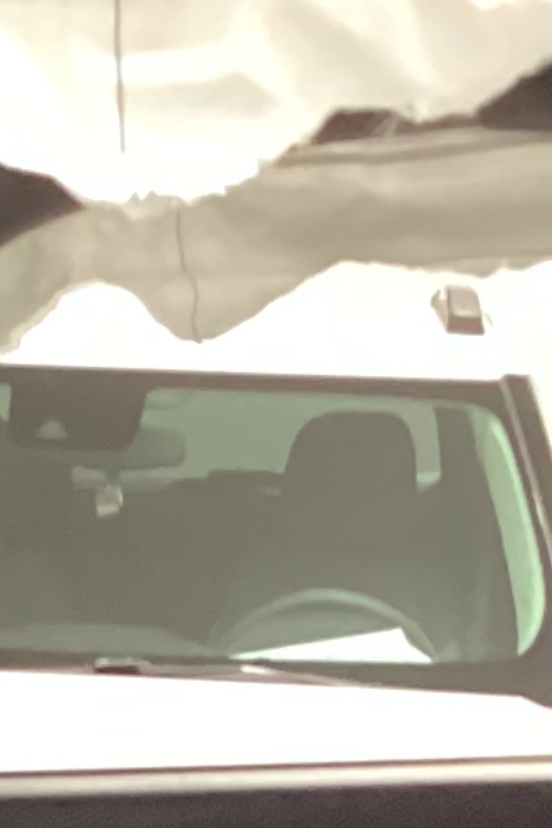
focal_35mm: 172
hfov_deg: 8.0
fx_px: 3956
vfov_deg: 11.2
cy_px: 1479
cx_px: 97
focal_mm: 3.3
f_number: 2.4
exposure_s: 1/25
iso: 500
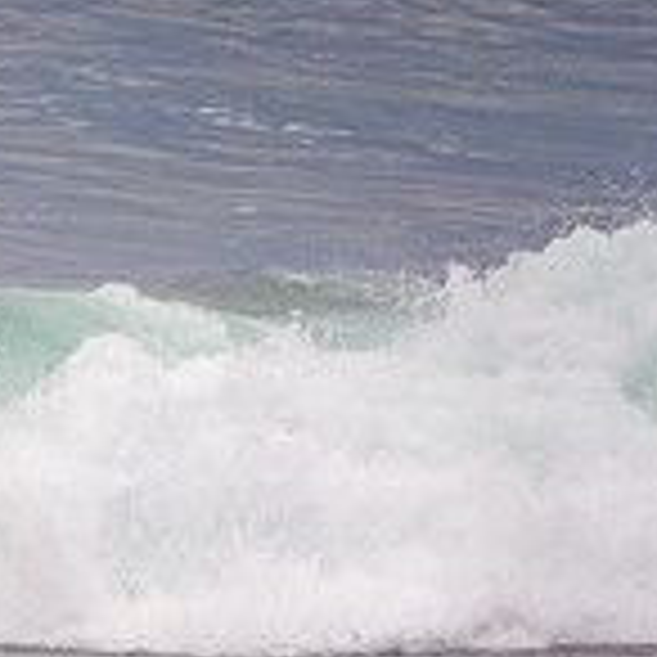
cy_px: 601
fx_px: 43526
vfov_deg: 0.9
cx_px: -526
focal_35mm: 2027
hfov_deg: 0.9
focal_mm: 400
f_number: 5.6
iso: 560
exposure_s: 1/800
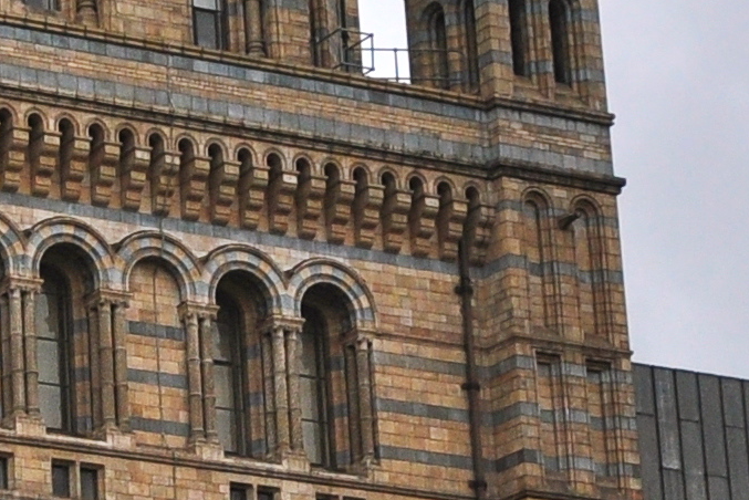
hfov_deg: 9.8
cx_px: -573
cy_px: 314
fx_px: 4145
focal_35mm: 199
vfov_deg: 6.9
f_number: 3.8
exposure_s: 1/4000
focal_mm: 21
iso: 400
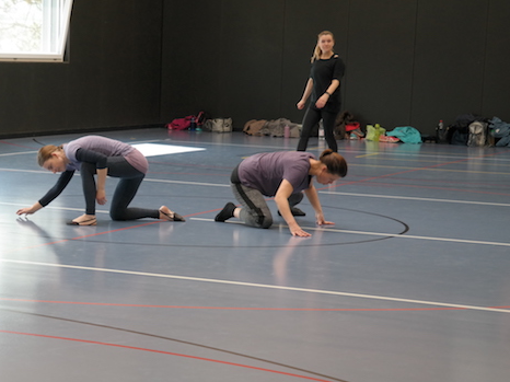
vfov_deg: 13.3
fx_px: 1635
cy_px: 213
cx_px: 177
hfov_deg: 17.7
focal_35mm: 111
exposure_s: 1/80
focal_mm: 55
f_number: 5.6
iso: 800
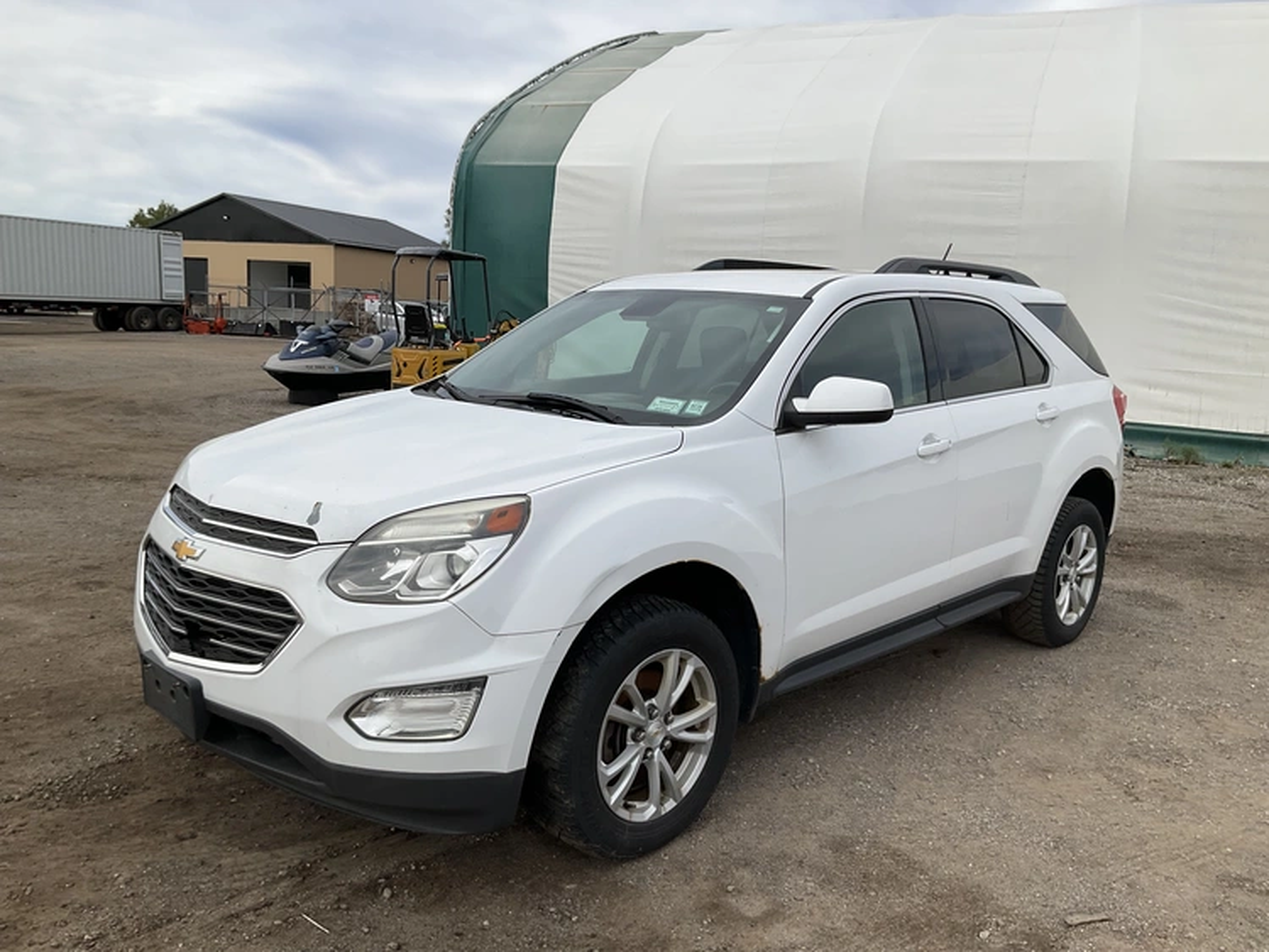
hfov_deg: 61.6
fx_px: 1063
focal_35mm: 29
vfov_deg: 48.3
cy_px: 476
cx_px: 634
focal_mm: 3
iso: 25
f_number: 1.8
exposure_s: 1/2538
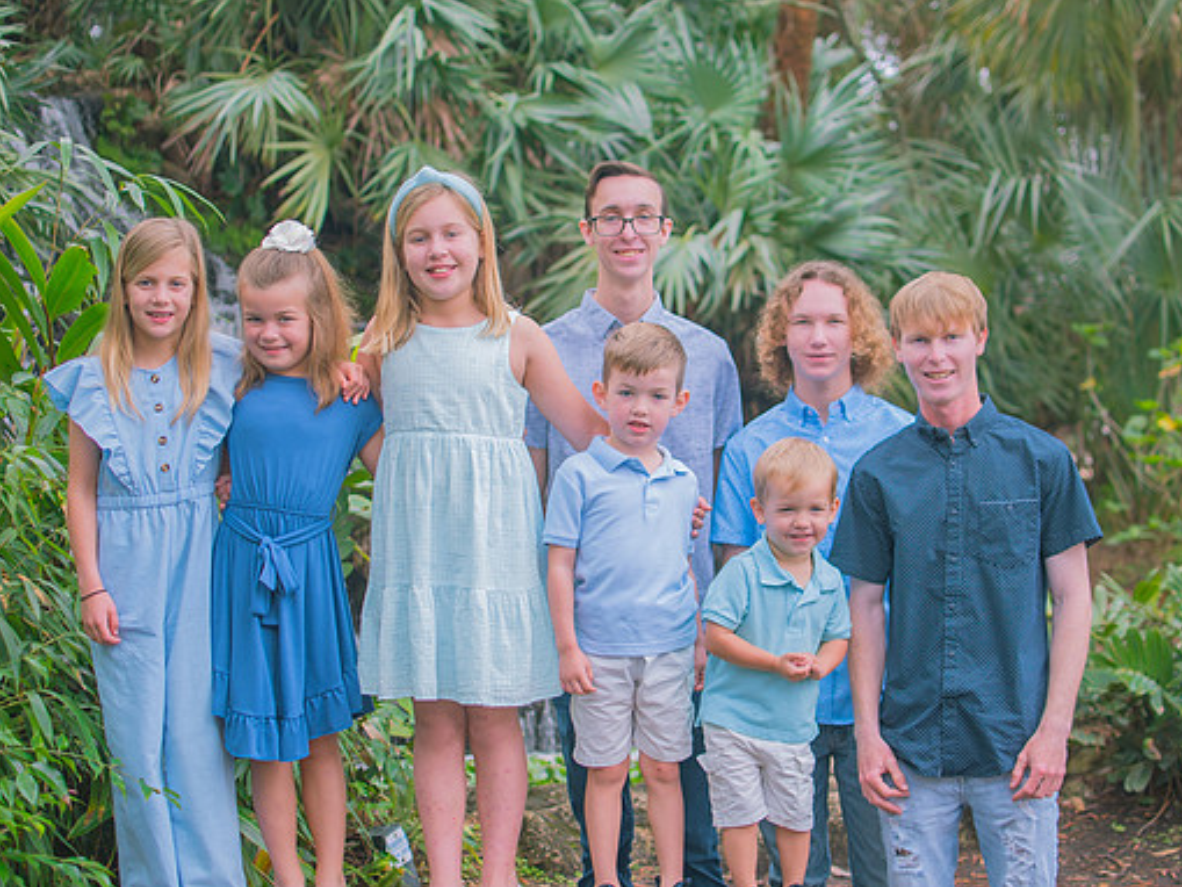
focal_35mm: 57
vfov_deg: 25.7
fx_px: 1947
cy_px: 442
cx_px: 606
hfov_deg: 33.8
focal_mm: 35
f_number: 2.2
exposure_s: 1/250
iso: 100
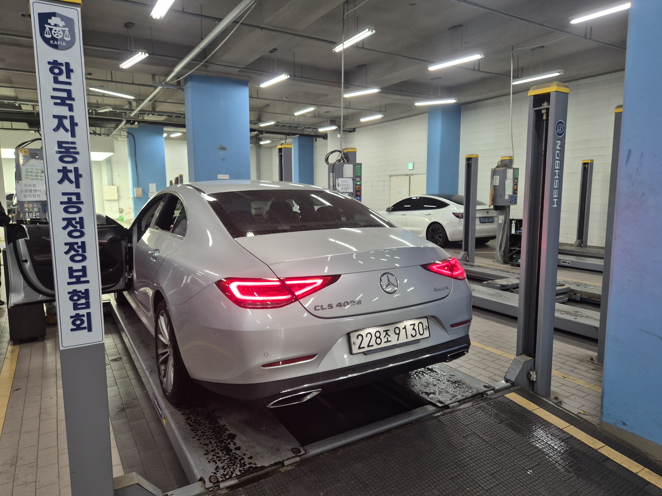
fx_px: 440
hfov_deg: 73.9
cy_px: 248
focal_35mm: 23
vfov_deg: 58.9
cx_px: 331
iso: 125
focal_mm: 5.4
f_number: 1.8
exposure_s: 1/60
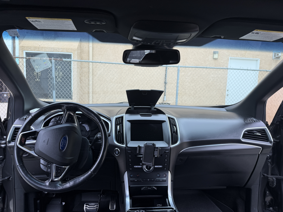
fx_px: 196
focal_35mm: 24
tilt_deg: -6.5
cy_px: 106
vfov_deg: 56.8
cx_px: 142
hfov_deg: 71.6
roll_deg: -3.6
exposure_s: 1/822
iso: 80
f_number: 1.78
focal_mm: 6.76
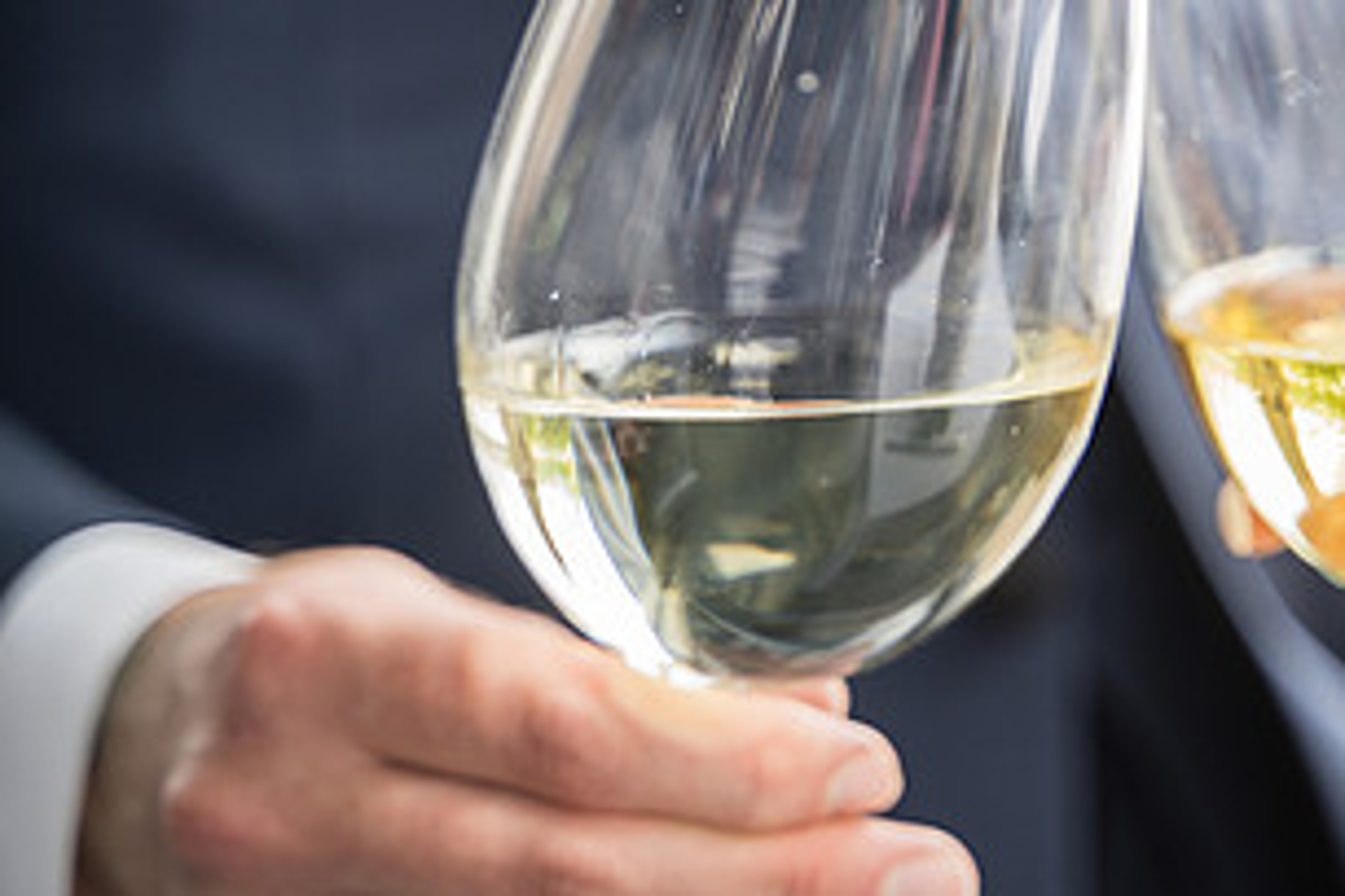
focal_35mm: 142
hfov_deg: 14.3
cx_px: 1152
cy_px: 182
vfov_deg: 9.6
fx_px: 5305
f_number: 2.8
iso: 160
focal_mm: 75
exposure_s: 1/80
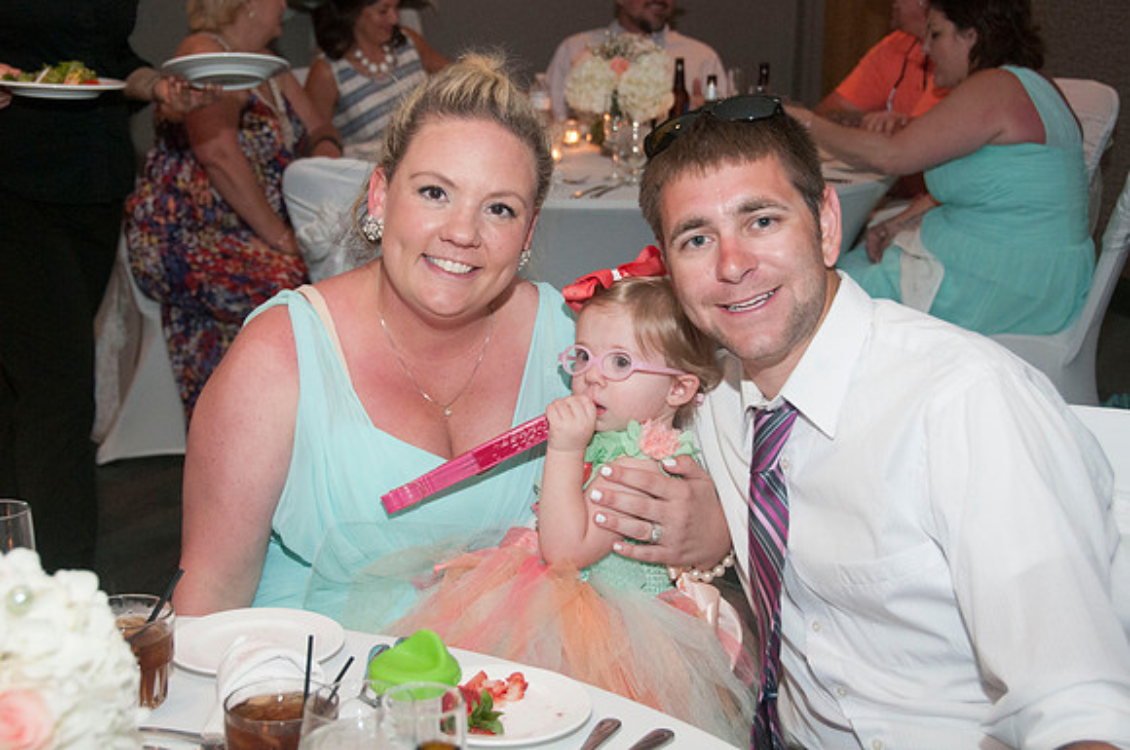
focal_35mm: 57
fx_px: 1787
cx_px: 565
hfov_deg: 35.1
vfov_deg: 23.7
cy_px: 375
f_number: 5.6
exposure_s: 1/60
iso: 800
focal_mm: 38
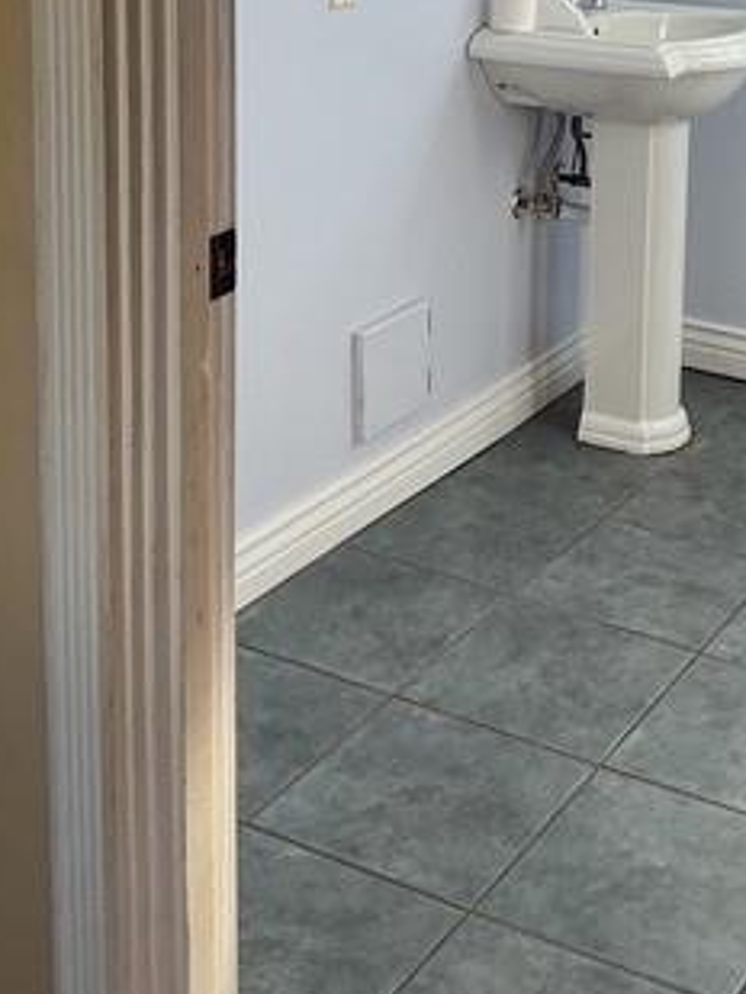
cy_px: 13
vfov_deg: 30.1
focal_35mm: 60
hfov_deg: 24.1
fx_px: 1723
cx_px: 598
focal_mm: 3
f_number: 1.8
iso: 32
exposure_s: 1/120
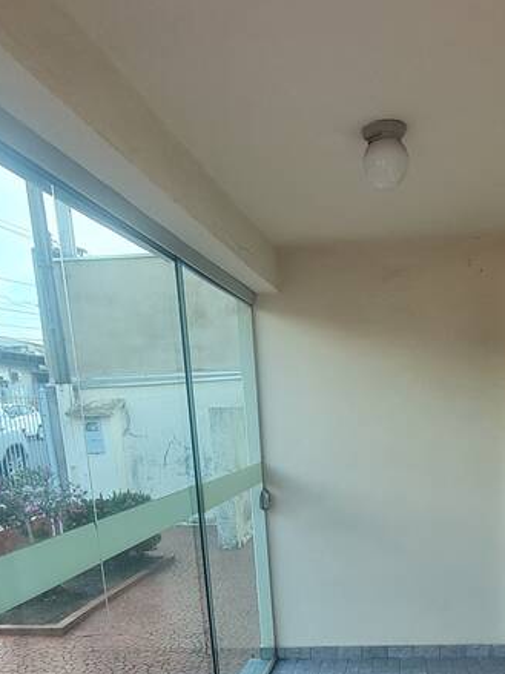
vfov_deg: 52.5
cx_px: 365
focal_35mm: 32
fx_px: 623
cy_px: 556
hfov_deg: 43.0
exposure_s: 1/120
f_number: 2.2
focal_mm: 1.74
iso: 80
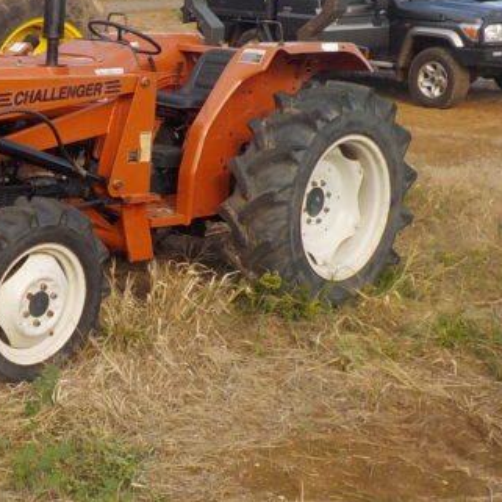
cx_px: 5
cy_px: 208
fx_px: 1083
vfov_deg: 26.1
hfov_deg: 24.9
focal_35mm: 66
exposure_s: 1/500
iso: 125
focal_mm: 4.1
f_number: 3.3
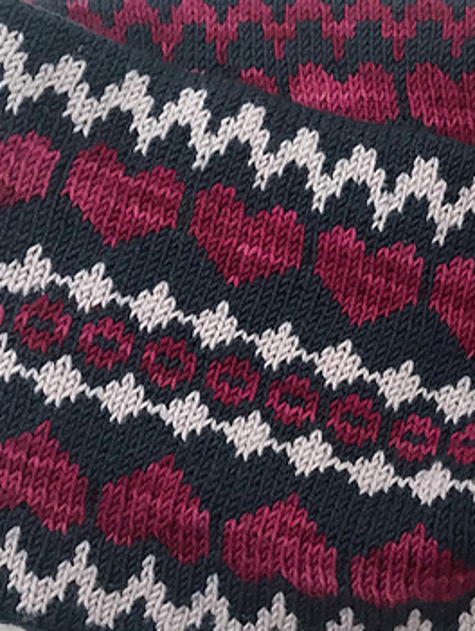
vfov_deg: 37.5
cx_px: 376
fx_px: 931
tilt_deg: -81.2
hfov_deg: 28.1
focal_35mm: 51
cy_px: 320
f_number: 1.8
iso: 80
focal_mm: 3.99
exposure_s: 1/17
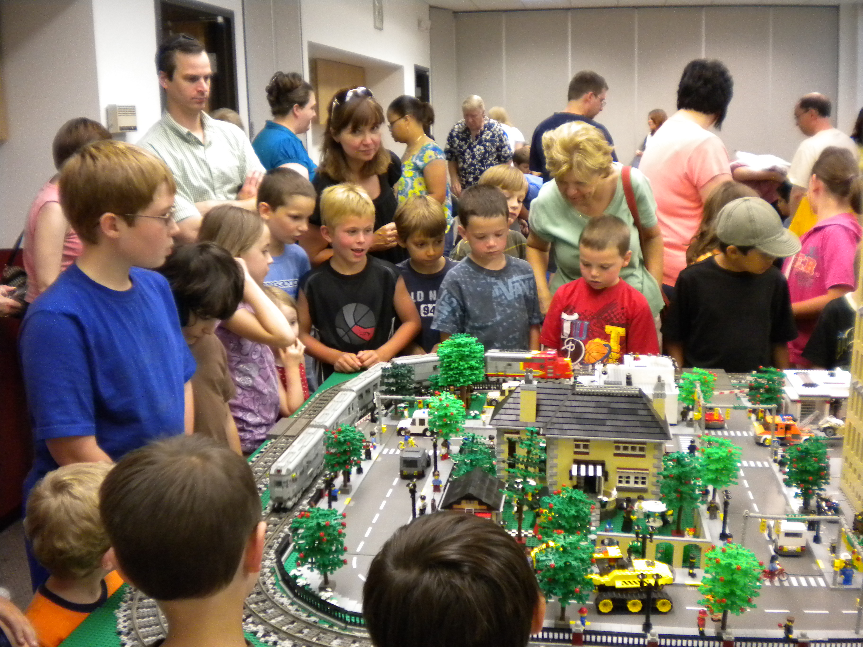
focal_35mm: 35
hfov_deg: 52.6
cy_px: 324
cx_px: 432
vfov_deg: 40.7
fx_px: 873
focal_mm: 6.3
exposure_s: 1/37.6
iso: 400
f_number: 3.1
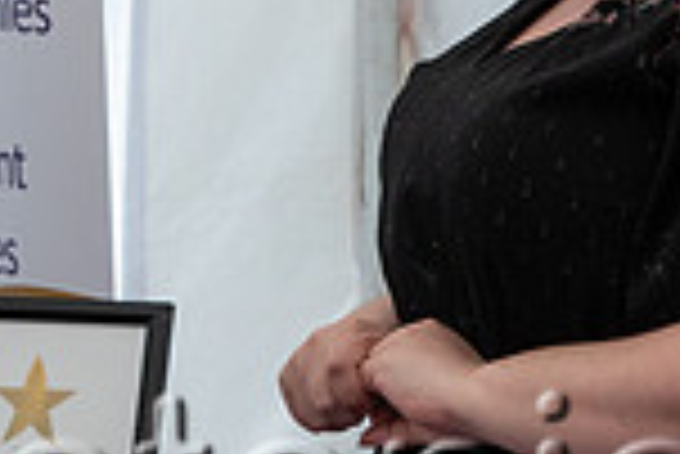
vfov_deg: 5.1
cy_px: -43
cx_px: 221
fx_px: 5086
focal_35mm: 269
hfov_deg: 7.6
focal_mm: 70
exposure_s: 1/200
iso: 400
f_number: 9
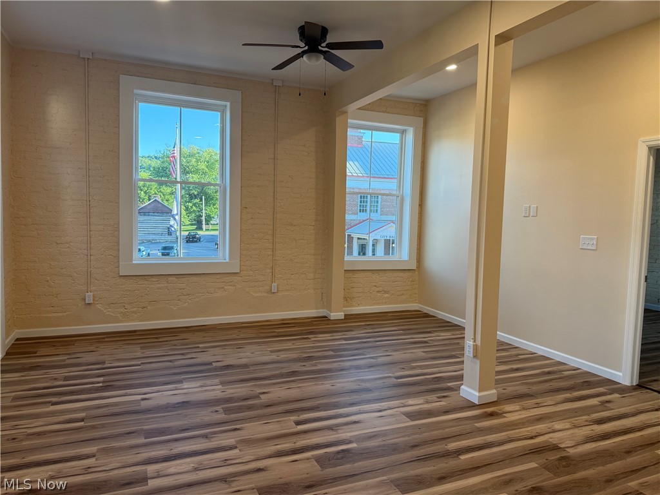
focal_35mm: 24
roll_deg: -1.4
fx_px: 458
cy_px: 248
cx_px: 330
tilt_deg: -4.0
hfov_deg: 71.6
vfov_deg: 56.8
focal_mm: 6.76
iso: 125
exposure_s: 1/234
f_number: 1.78
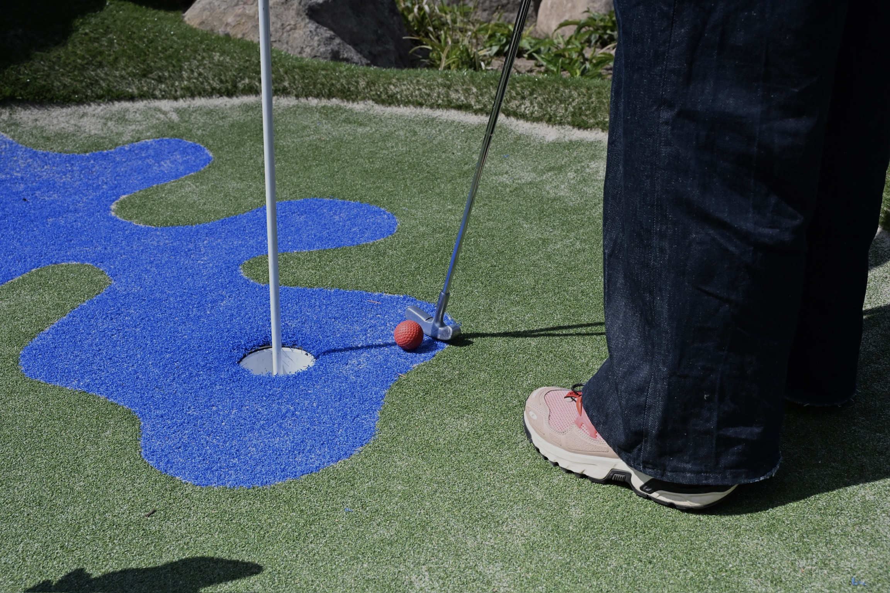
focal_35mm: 39
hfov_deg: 49.6
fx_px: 964
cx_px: 445
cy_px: 296
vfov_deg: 34.2
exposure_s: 1/6400
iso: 2500
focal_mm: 39
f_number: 9
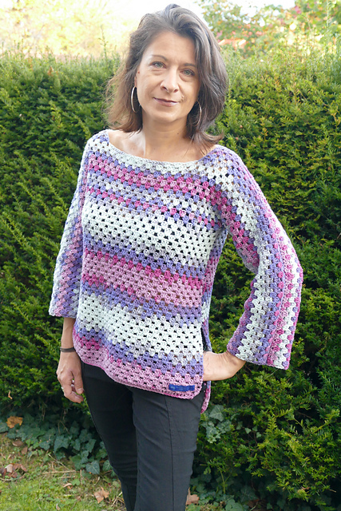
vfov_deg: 41.9
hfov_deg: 28.7
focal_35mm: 47
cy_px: 256
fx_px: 667
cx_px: 170
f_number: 3.3
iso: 800
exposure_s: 1/80
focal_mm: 17.27
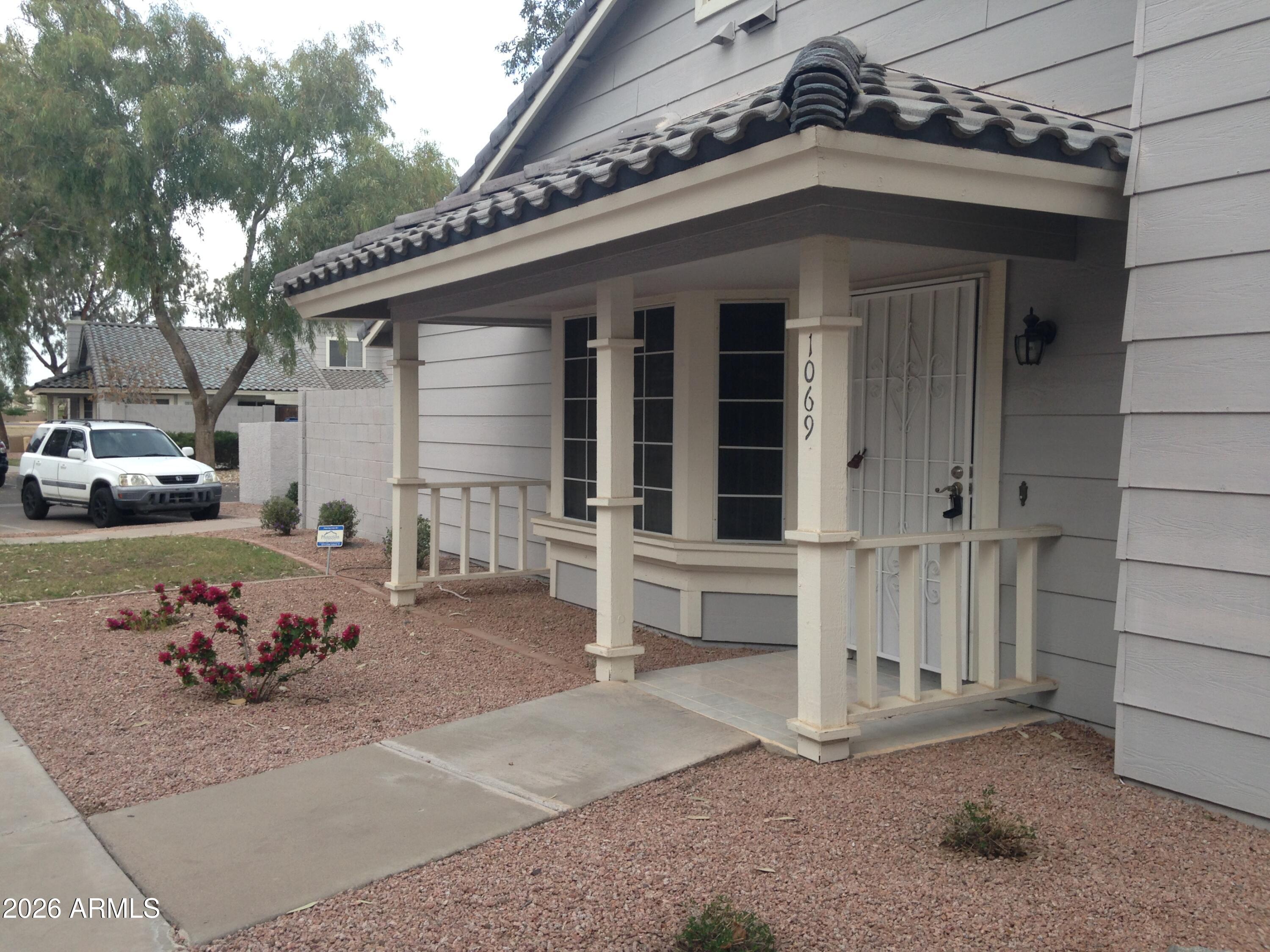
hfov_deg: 55.4
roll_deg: +0.8
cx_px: 635
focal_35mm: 33
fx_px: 1211
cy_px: 476
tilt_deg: -3.9
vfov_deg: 42.9
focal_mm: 4.12
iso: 50
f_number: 2.4
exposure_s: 1/257
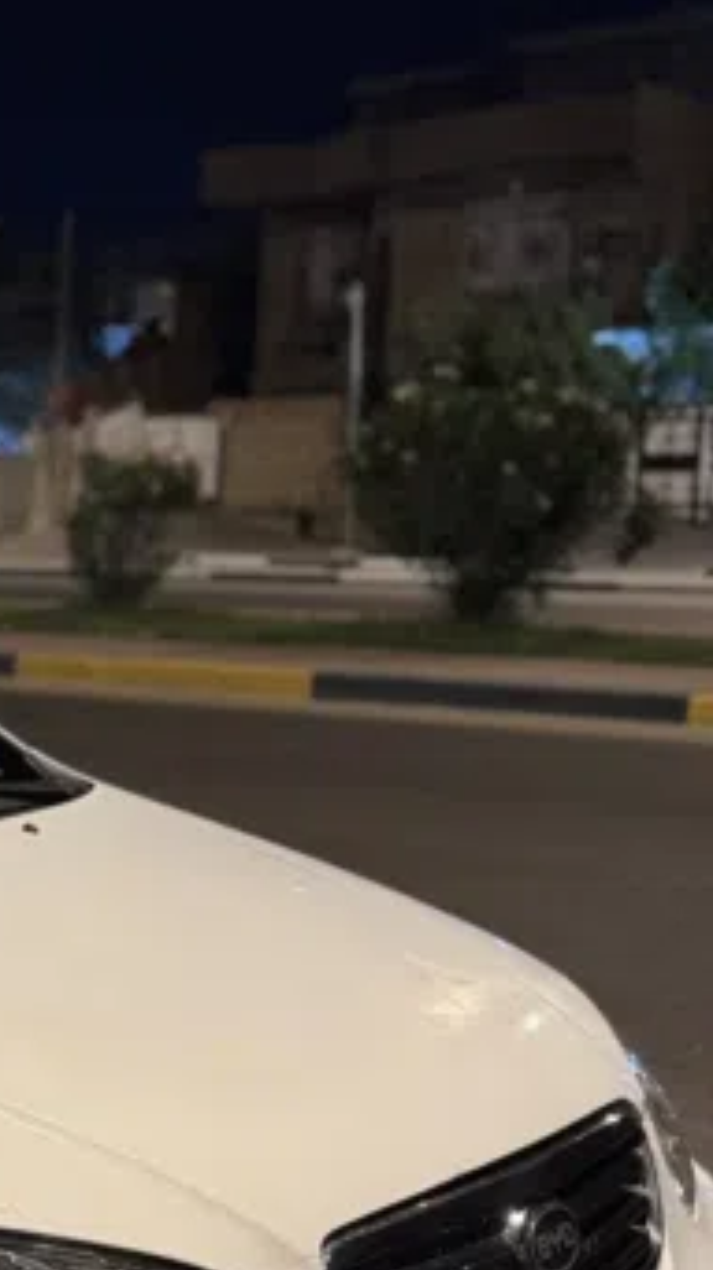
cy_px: 832
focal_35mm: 49
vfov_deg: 41.6
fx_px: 1649
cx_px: -472
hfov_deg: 19.7
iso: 250
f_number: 1.78
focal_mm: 6.76
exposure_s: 1/50
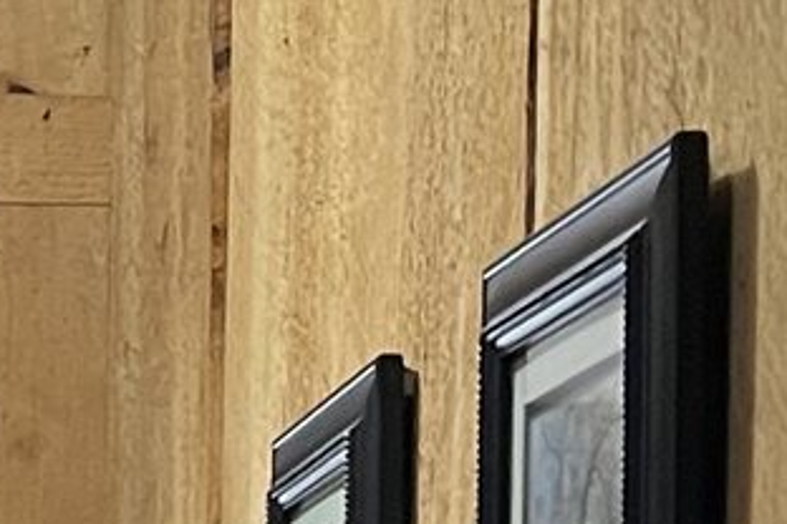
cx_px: -320
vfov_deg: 6.5
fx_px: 4372
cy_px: 1325
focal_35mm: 200
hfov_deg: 10.0
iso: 500
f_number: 1.6
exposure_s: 1/60
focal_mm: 5.1
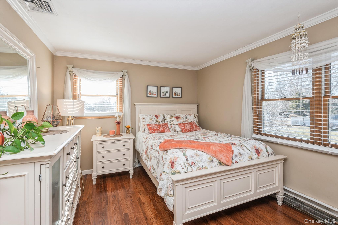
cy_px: 112
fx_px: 150
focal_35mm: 16
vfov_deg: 73.8
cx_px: 169
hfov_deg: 96.7
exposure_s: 1/25
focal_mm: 16
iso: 200
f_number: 9
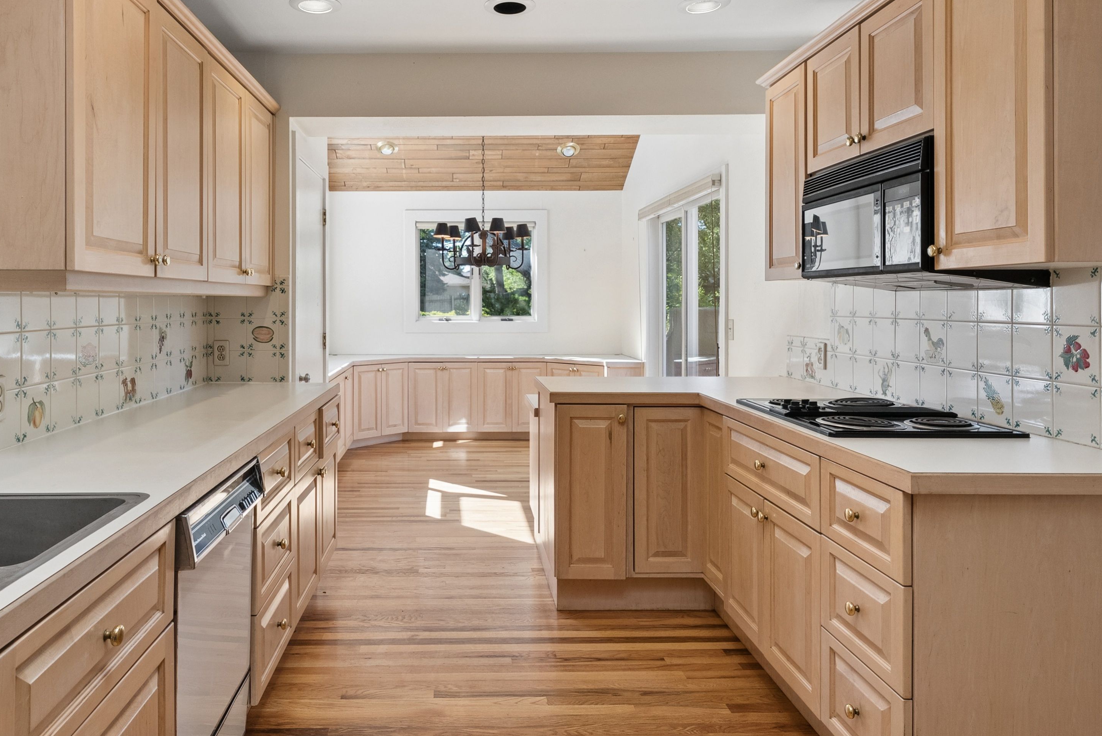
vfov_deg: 51.1
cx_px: 447
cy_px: 308
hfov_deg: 70.8
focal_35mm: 25
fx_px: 766
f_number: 8
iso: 800
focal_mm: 17
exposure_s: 1/100
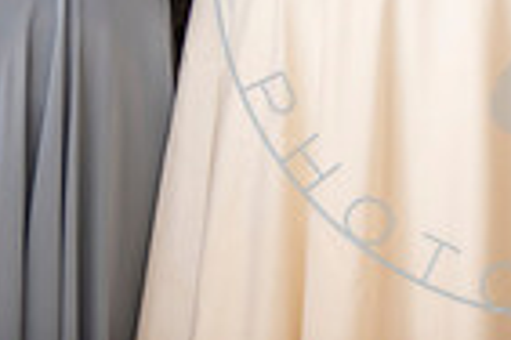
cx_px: 765
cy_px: -353
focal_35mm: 227
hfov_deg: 8.8
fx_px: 3222
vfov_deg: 5.9
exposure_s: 1/160
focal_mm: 55
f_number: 2.8
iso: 400
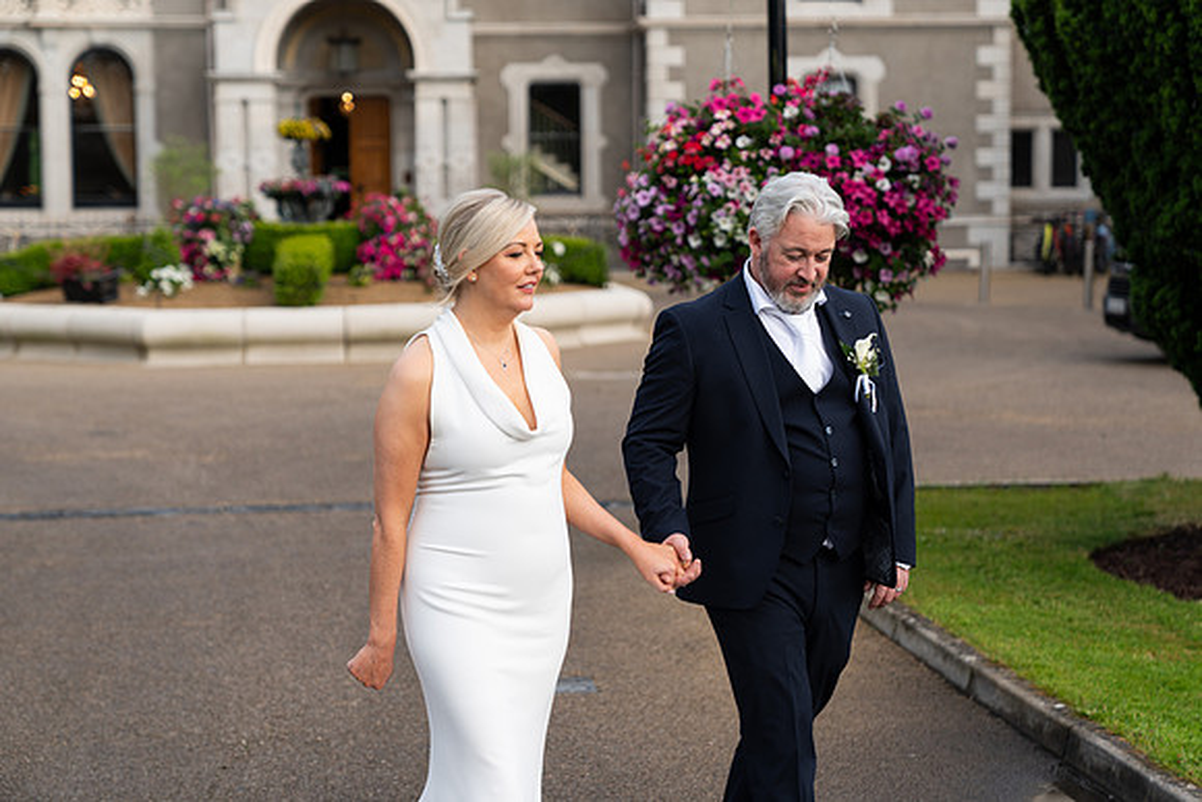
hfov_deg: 28.8
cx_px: 601
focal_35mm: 70
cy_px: 401
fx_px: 2338
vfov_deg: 19.5
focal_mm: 70
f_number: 2.8
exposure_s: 1/200
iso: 125
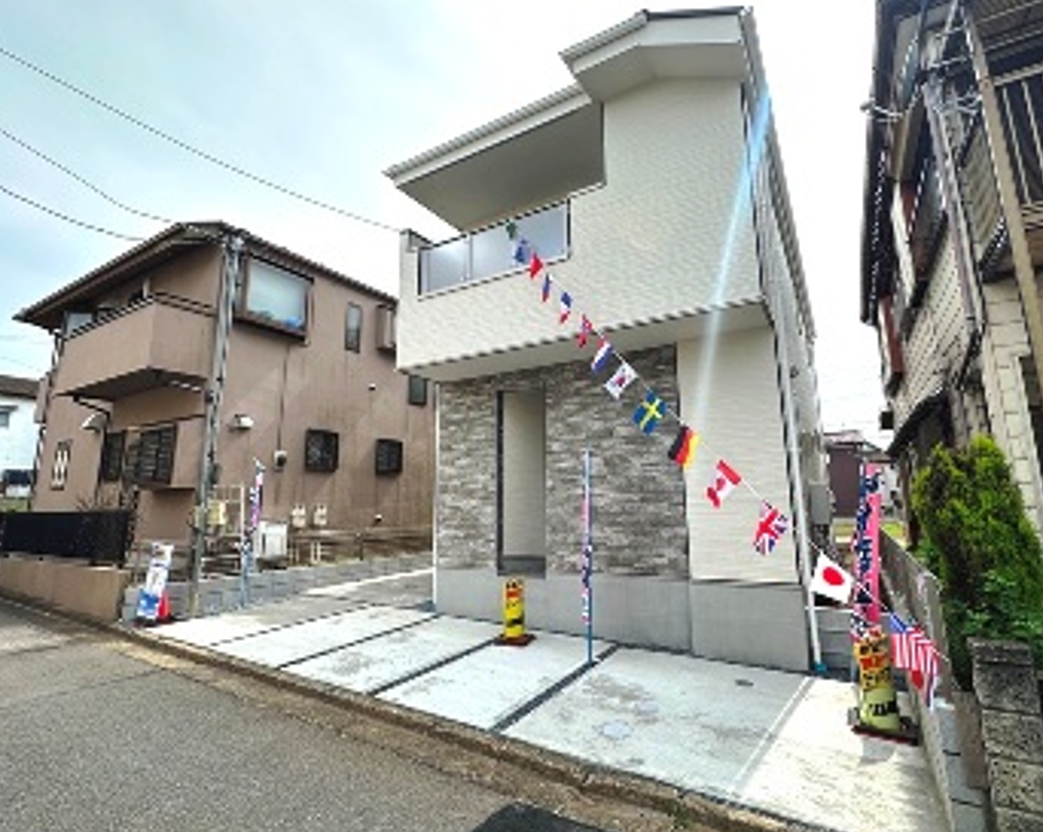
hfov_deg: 93.1
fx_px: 493
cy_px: 408
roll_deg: -1.2
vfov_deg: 80.3
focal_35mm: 16
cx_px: 543
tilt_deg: +11.0
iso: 50
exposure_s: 1/1319
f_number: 2.2
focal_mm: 2.22
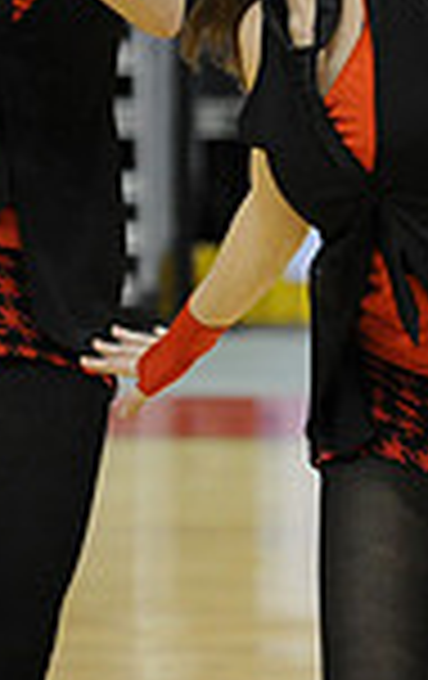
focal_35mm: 507
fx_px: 9417
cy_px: 207
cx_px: 1198
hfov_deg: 2.6
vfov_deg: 4.1
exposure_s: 1/640
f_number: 3.2
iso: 5000
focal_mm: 130
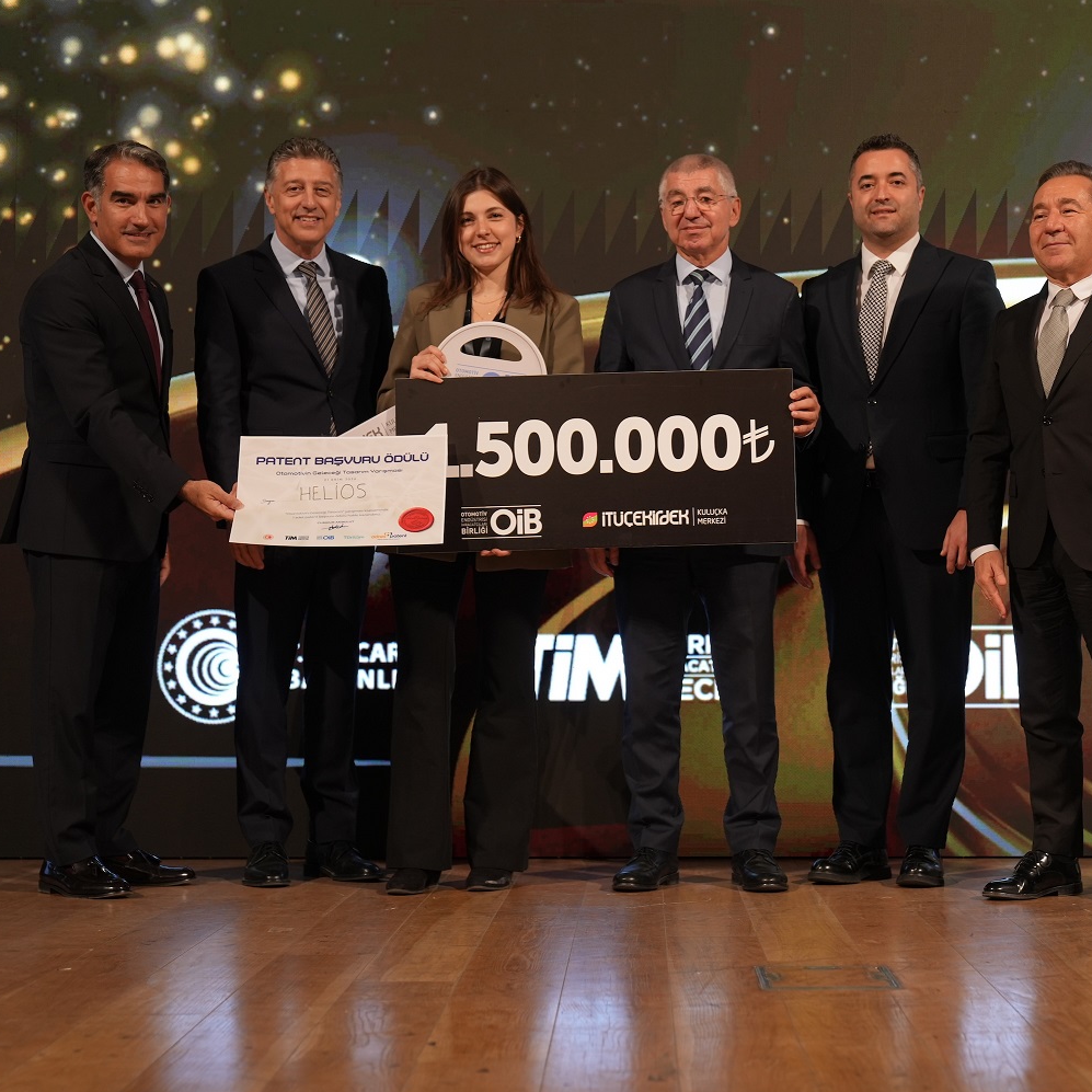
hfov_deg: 26.7
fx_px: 2284
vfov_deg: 26.9
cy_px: 546
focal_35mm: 64
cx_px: 720
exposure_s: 1/160
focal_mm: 50
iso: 800
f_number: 2.8
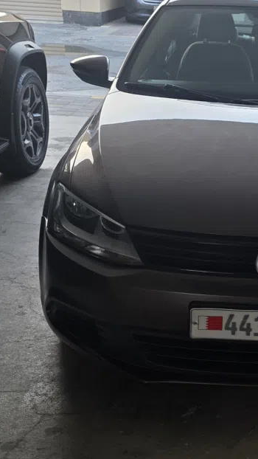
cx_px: 304
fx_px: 669
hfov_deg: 20.5
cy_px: 232
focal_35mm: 55
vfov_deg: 37.8
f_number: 1.7
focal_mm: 6.3
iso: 160
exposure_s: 1/100
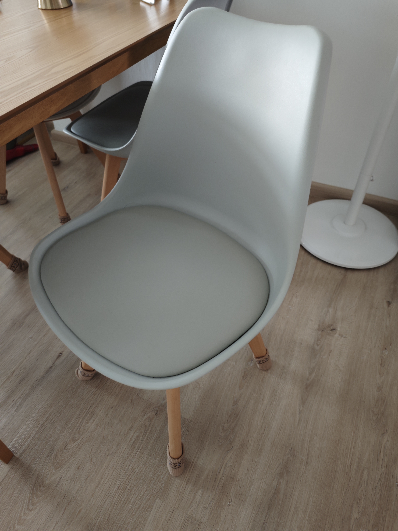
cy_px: 266
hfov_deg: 58.9
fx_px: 353
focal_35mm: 23
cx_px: 199
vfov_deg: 73.9
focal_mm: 6.55
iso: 1250
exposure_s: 1/33.3
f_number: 1.6
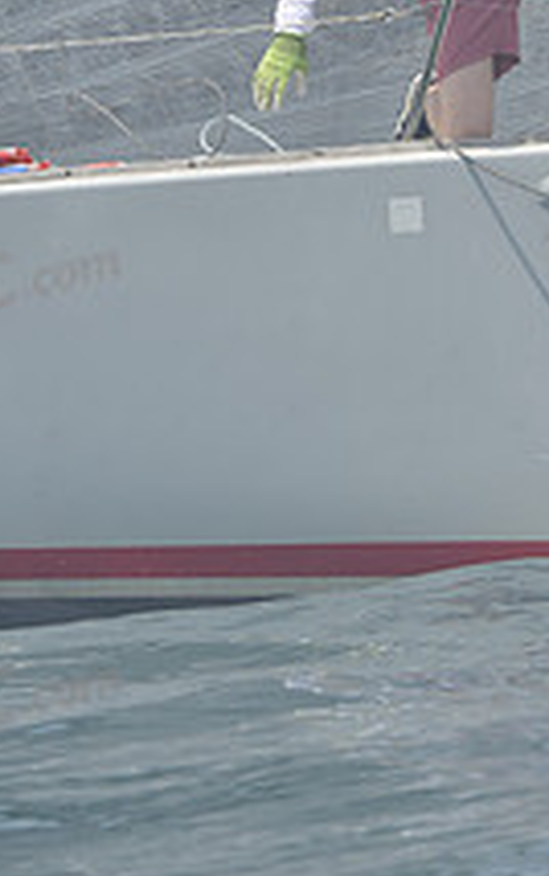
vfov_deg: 3.2
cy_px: 53
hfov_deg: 2.0
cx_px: 334
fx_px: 15874
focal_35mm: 664
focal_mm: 240
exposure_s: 1/1000
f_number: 7.1
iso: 280
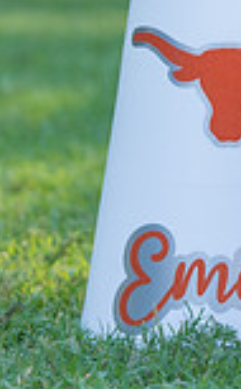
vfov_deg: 4.7
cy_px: -135
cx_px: 541
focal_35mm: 448
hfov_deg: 2.9
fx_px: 4730
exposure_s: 1/320
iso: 200
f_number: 2.8
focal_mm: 95
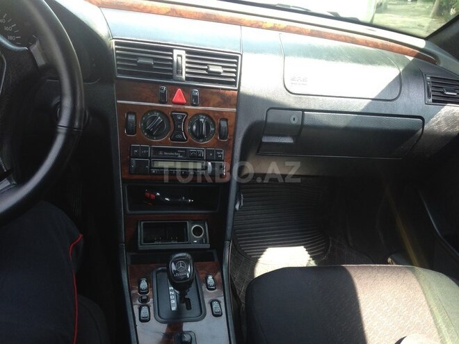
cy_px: 172
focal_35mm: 33
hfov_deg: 55.4
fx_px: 438
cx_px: 230
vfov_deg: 42.9
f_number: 2.4
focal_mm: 4.12
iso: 80
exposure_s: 1/120
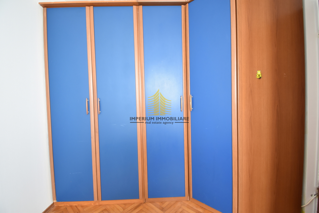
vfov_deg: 77.3
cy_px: 106
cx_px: 160
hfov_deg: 100.4
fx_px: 133
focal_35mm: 15
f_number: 4.5
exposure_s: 1/30
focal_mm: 10
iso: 640
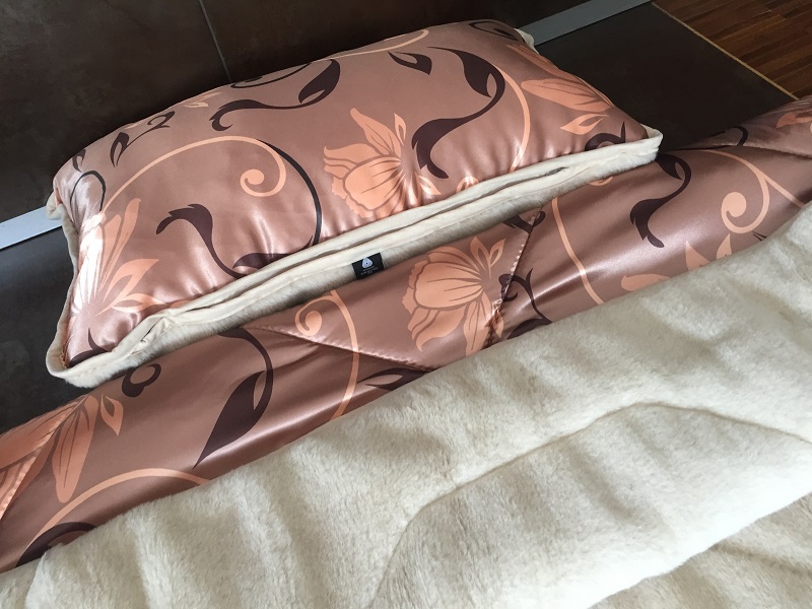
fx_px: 680
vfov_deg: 48.2
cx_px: 406
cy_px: 304
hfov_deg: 61.7
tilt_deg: -53.2
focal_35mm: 29
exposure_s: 1/33
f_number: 2.2
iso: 125
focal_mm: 4.15
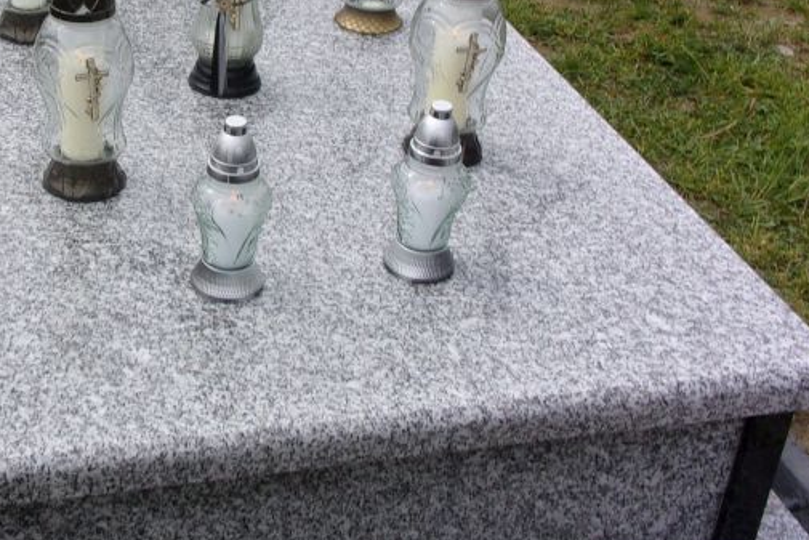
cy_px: 123
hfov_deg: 33.3
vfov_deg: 22.8
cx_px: 205
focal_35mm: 59
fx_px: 1326
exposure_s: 1/90
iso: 80
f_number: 10.8
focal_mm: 5.1
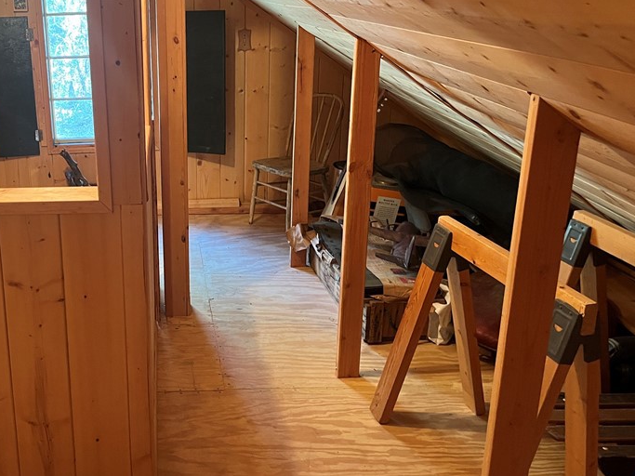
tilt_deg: -17.2
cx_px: 166
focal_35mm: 39
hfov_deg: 46.3
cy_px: 234
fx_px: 715
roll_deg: +1.3
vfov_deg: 36.8
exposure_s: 1/40
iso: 400
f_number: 1.6
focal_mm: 5.1
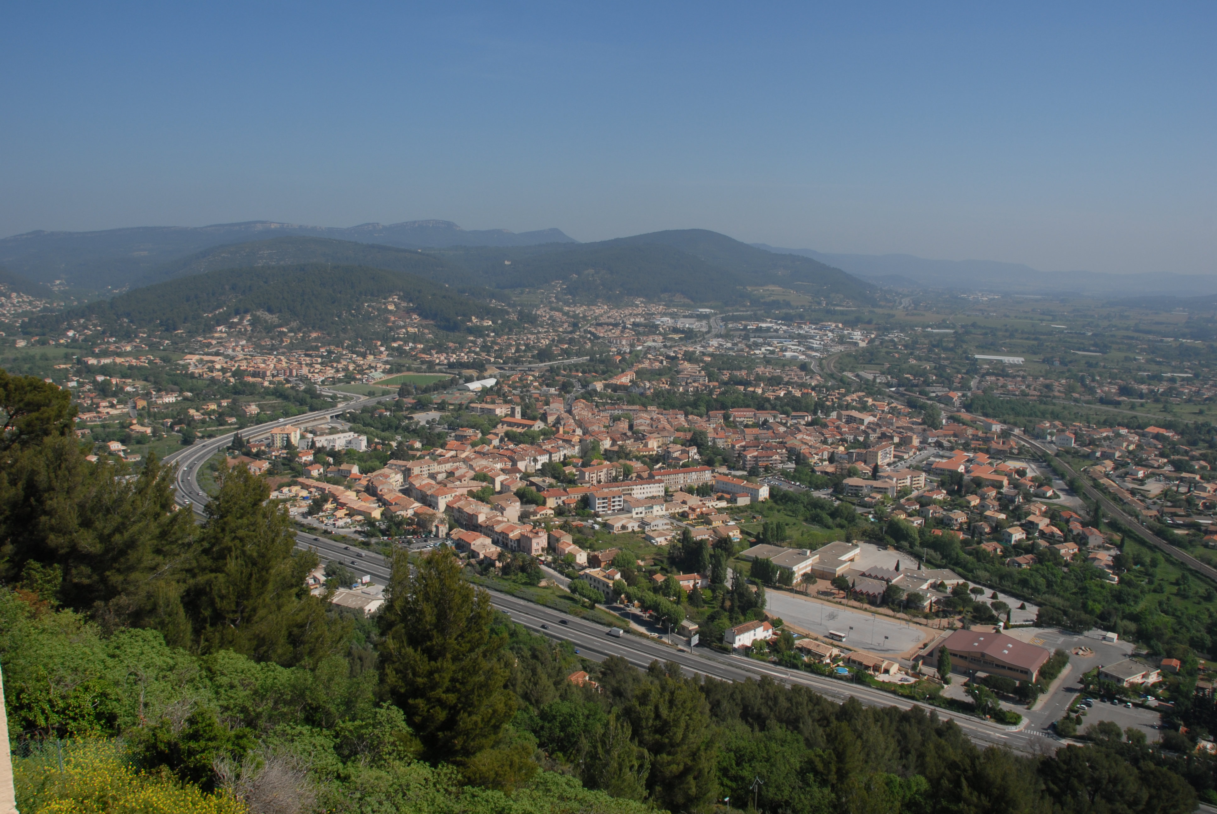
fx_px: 914
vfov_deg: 48.0
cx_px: 608
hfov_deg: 67.3
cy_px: 407
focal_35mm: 27
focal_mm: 18
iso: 125
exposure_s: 1/200
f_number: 13
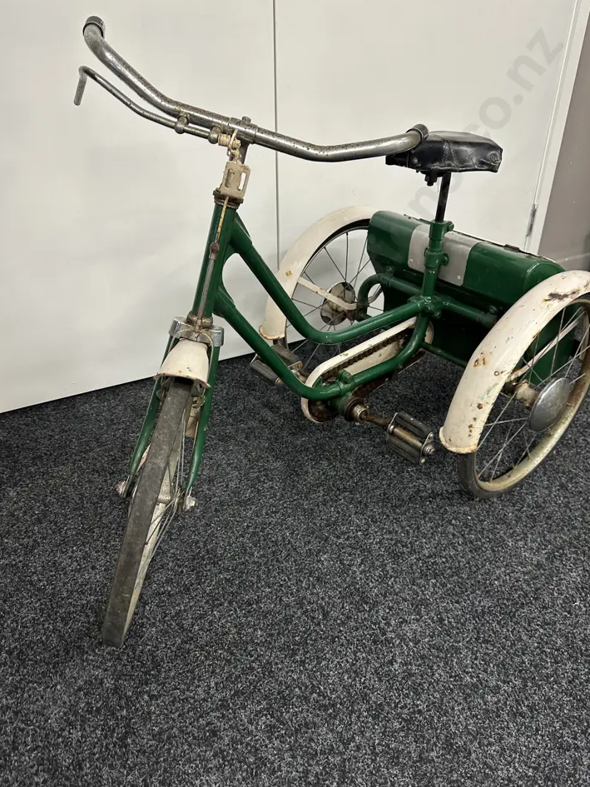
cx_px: 296
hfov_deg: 53.1
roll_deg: +0.9
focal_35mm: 26
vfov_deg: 67.3
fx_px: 591
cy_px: 377
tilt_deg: -31.8
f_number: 1.78
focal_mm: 6.86
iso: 125
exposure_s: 1/50
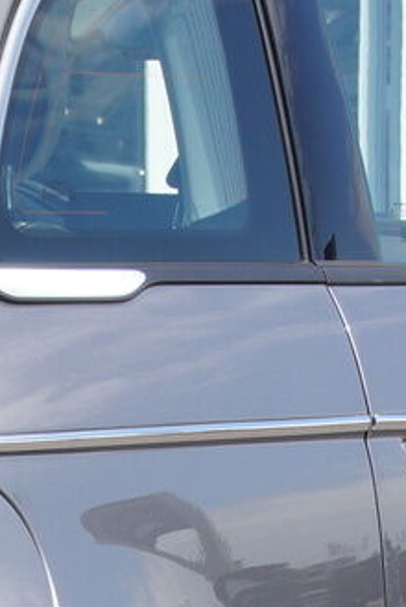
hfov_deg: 4.5
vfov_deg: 6.7
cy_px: 703
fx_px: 5164
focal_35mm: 306
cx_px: -190
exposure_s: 1/160
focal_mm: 35
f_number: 7.1
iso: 100
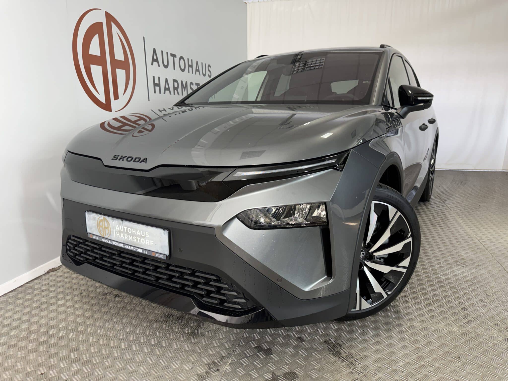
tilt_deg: -13.4
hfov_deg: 71.6
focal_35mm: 24
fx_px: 352
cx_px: 254
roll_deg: +0.8
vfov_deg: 56.8
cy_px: 190
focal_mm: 6.76
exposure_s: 1/100
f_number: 1.78
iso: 200
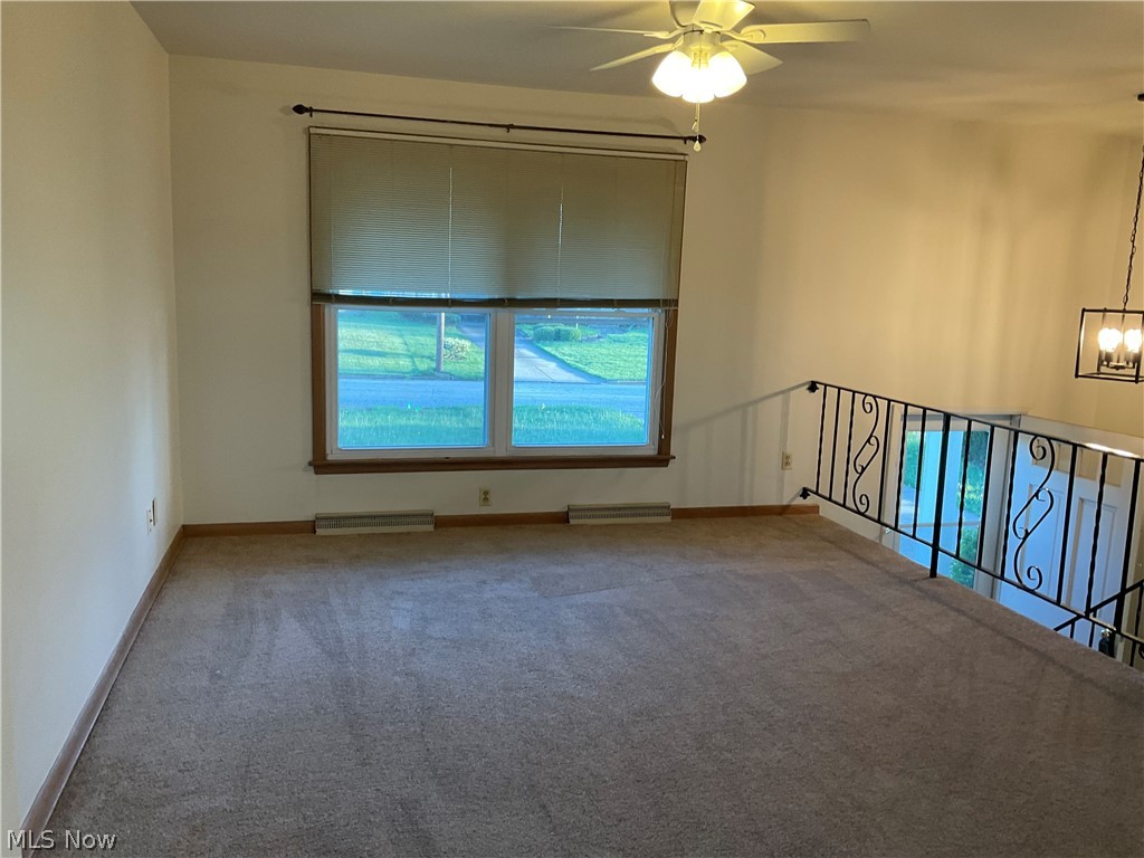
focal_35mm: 29
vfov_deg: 48.2
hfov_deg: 61.7
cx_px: 572
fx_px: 958
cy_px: 429
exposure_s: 1/60
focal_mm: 3
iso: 64
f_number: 1.8
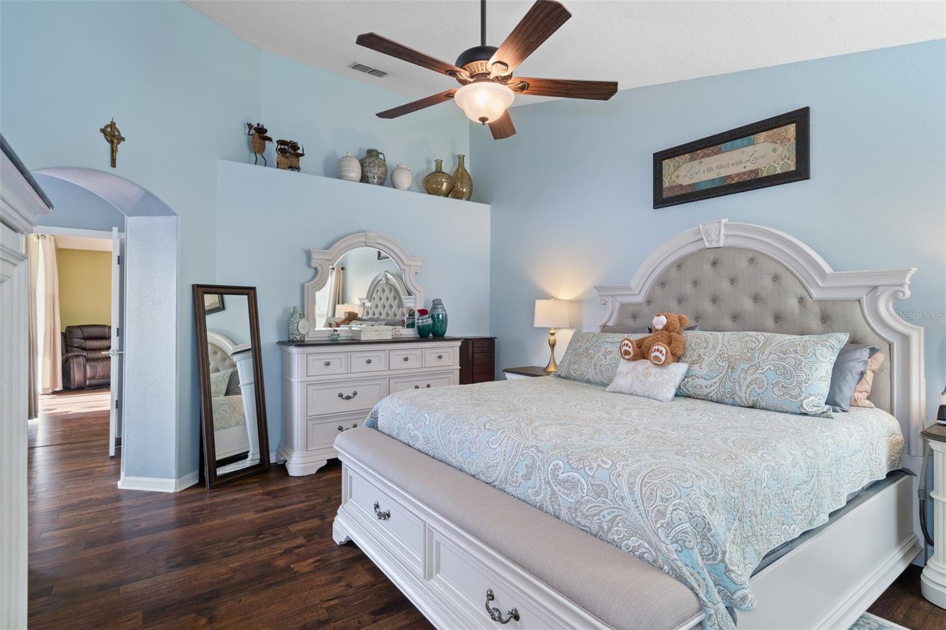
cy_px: 315
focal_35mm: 17
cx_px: 473
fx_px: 447
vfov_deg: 70.4
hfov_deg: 93.3
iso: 320
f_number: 8
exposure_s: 1.6
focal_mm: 17
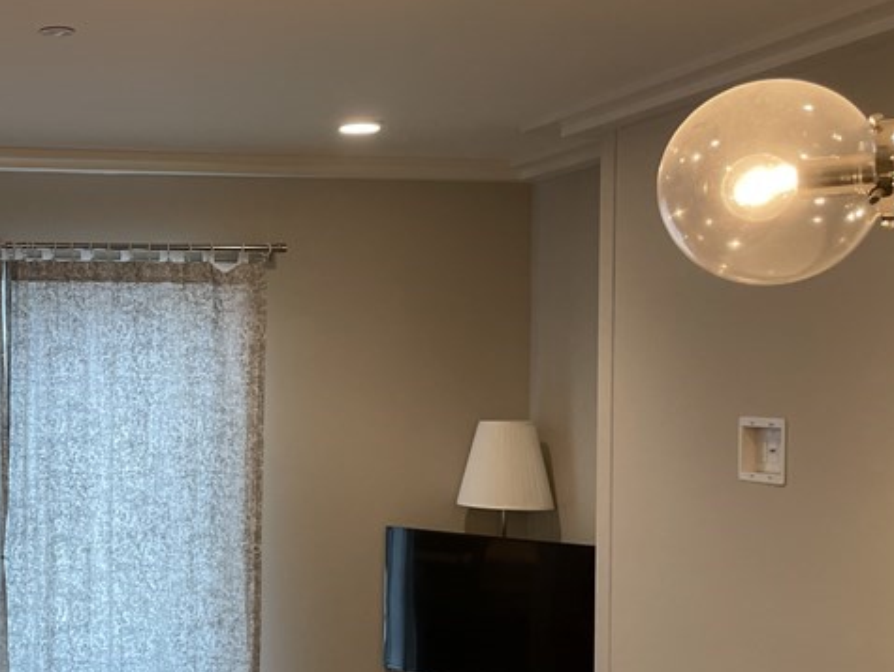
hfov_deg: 32.2
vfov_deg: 26.1
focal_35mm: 56
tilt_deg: +0.2
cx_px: 43
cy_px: 412
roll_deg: -1.1
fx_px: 1447
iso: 125
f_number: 1.6
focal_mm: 4.2
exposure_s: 1/120
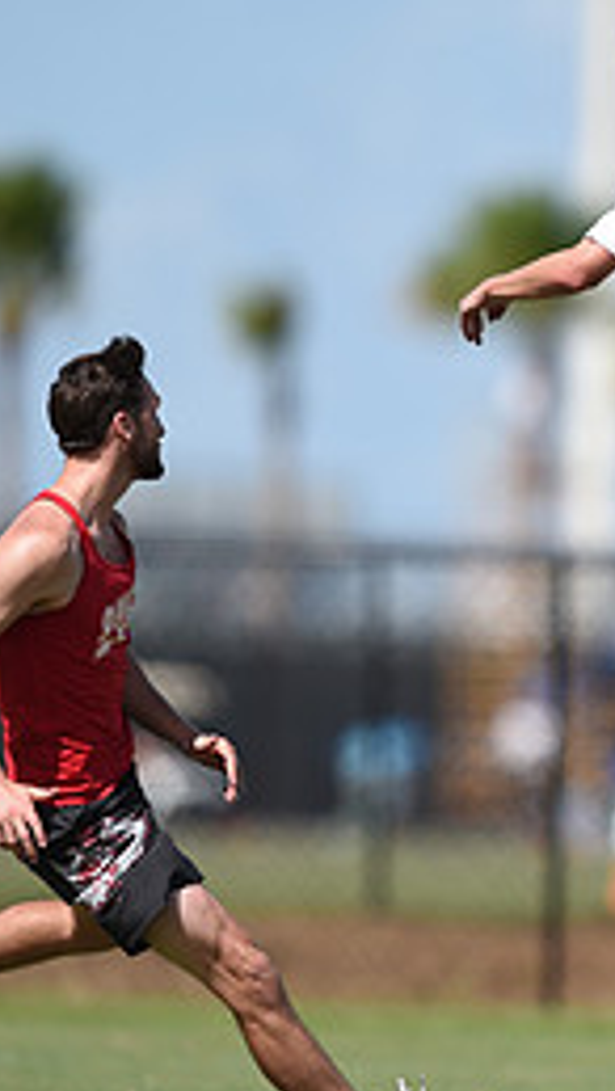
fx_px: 27149
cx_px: 716
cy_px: 404
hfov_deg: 1.3
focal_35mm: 938
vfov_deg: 2.3
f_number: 2.8
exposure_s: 1/5000
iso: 200
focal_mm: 400
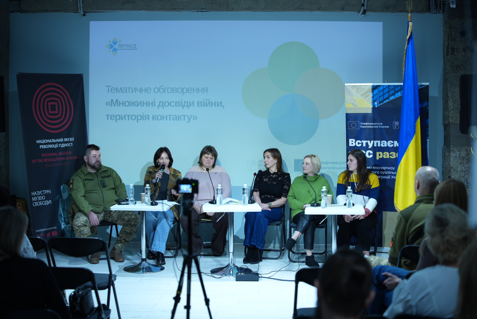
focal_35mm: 50
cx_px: 238
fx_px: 663
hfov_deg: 39.6
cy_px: 160
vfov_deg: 27.0
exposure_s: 1/200
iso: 800
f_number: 2.5
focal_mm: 50
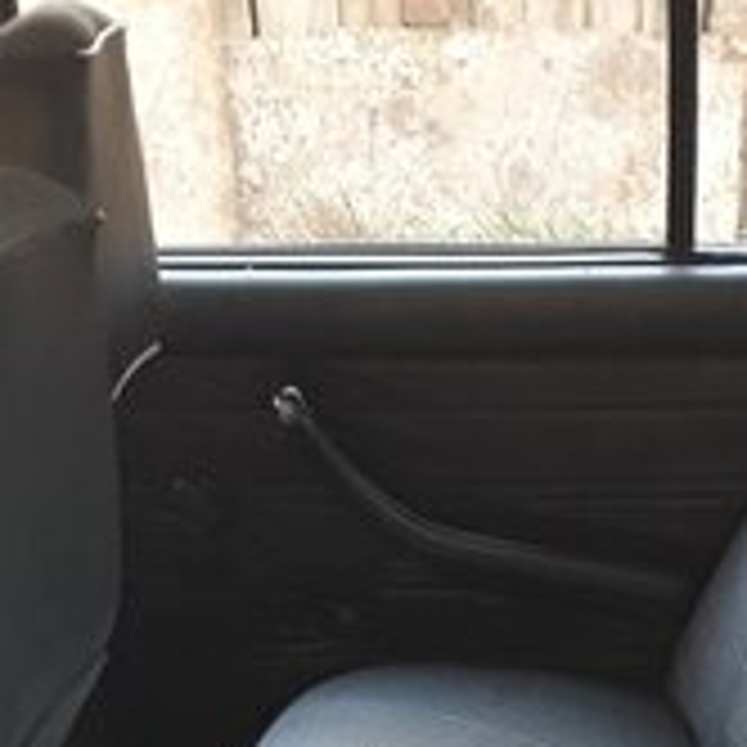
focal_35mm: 95
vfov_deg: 17.3
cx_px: 405
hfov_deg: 18.3
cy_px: 956
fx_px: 2319
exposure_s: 1/33
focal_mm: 3.71
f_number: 1.7
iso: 200
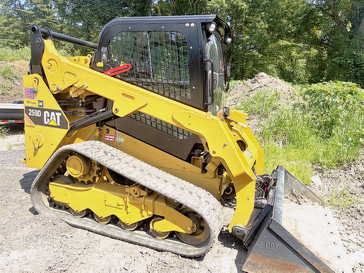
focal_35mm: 26
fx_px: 273
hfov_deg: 67.3
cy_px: 136
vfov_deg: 53.1
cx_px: 182
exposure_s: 1/1751
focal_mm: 5.96
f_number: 1.6
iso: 50
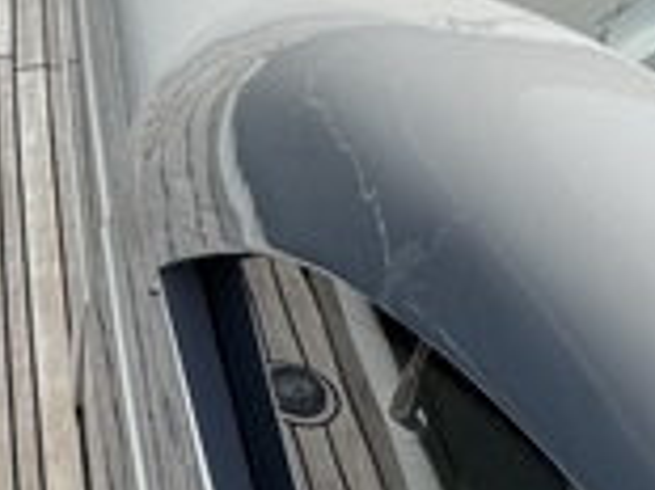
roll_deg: -0.8
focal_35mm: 101
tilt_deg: -20.0
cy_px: -296
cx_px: 778
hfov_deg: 18.5
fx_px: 1910
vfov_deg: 13.6
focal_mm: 6.76
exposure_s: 1/20000
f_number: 1.78
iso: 80
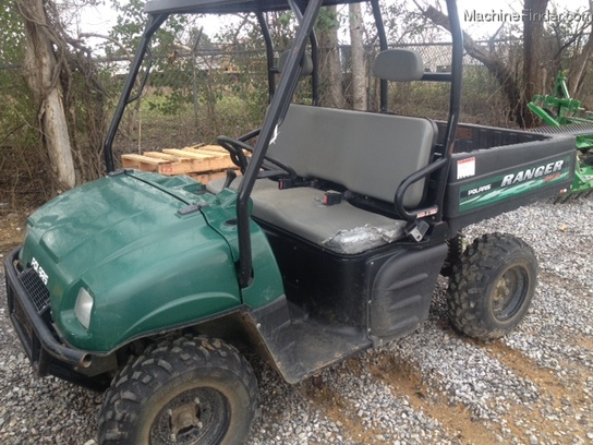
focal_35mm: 35
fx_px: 600
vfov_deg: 40.7
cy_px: 222
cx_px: 296
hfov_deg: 52.6
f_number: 2.4
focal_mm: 4.28
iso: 80
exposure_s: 1/120
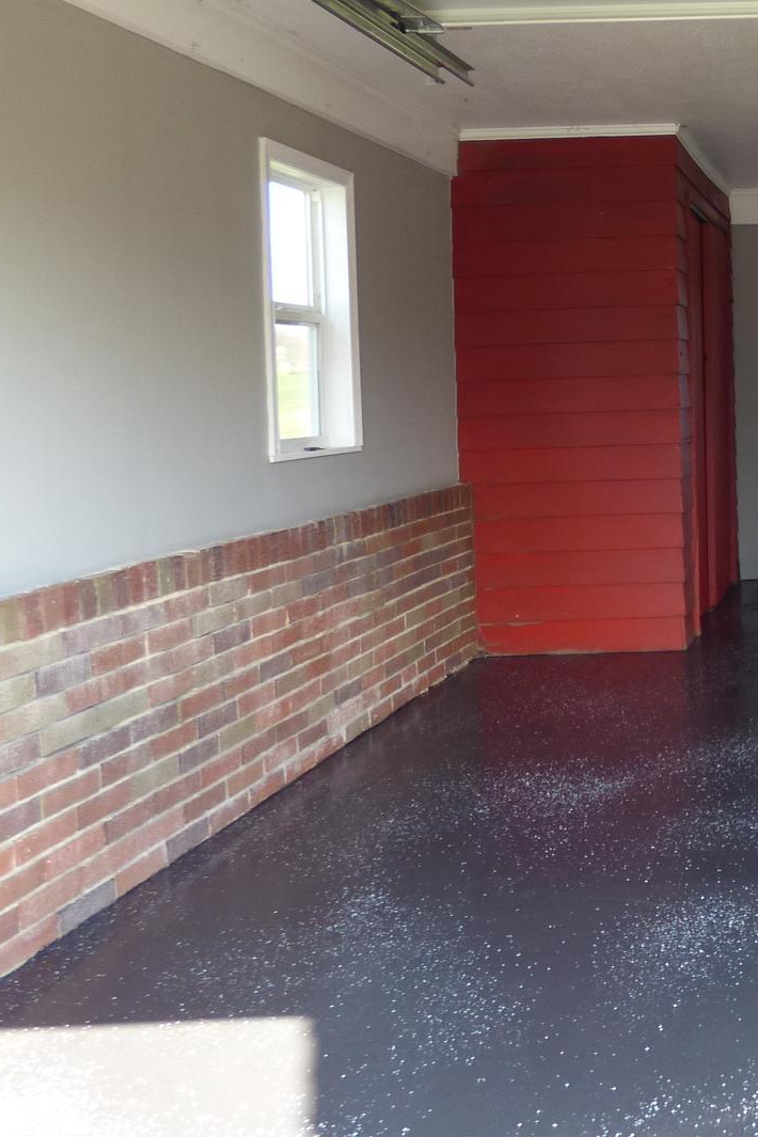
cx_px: 928
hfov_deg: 28.6
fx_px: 1263
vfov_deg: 47.9
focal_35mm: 40
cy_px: 408
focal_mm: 3.58
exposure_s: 1/80
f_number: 2.8
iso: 100
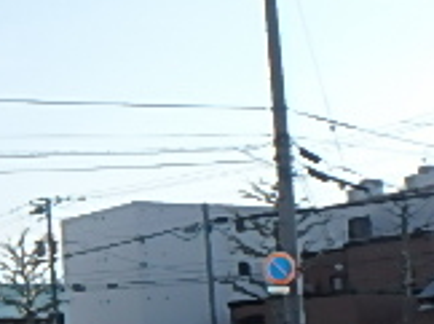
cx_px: -209
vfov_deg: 17.6
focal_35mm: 83
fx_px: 1039
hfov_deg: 20.4
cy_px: 236
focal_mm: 3.7
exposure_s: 1/1250
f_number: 3.5
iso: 125
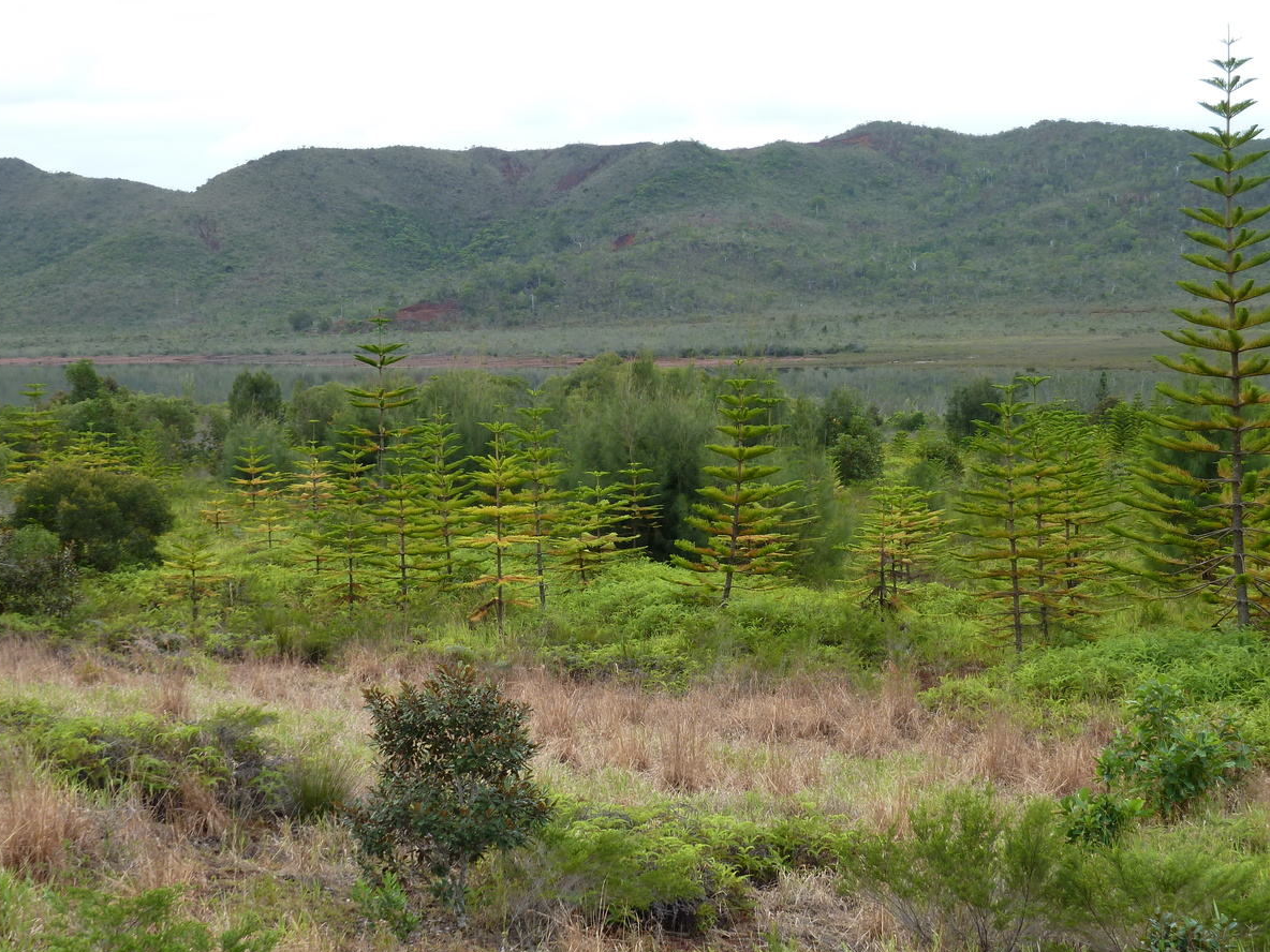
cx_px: 627
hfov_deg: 26.7
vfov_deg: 20.2
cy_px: 478
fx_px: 2678
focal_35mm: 73
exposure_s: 1/200
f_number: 4.1
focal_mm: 11.9
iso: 80
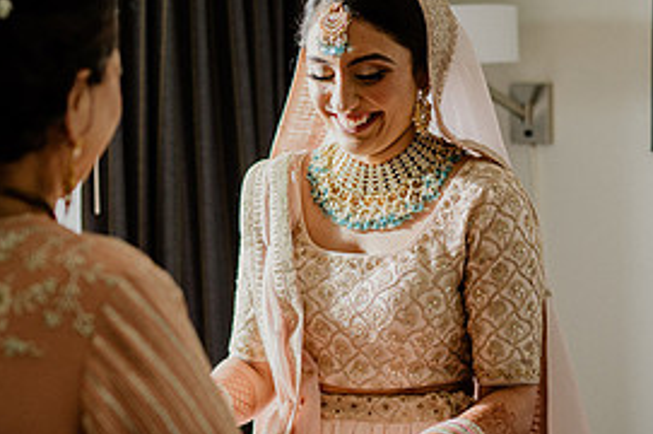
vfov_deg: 18.1
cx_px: 333
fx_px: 1359
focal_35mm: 75
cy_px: 186
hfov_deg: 27.0
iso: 1000
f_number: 2
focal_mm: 35
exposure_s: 1/100
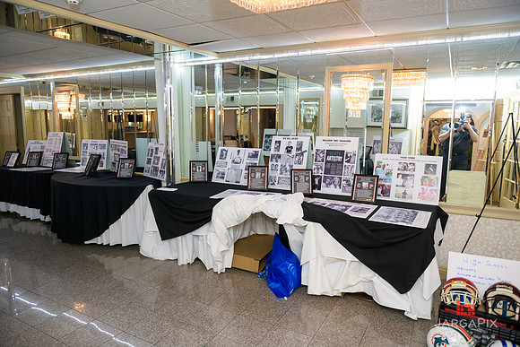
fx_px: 347
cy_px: 174
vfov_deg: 53.2
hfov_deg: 73.7
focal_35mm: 24
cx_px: 260
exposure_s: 1/125
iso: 1600
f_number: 3.2
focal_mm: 24
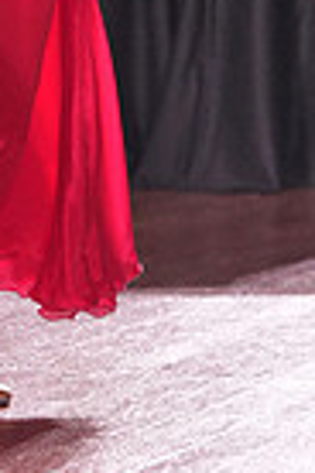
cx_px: -173
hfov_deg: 2.4
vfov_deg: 3.6
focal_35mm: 566
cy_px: -264
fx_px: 7428
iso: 2000
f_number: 4
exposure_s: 1/500
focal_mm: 135
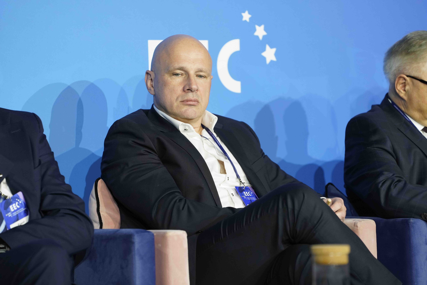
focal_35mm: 200
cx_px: 214
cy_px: 142
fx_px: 2372
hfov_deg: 10.3
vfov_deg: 6.9
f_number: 3.5
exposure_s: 1/125
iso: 2000
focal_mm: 200
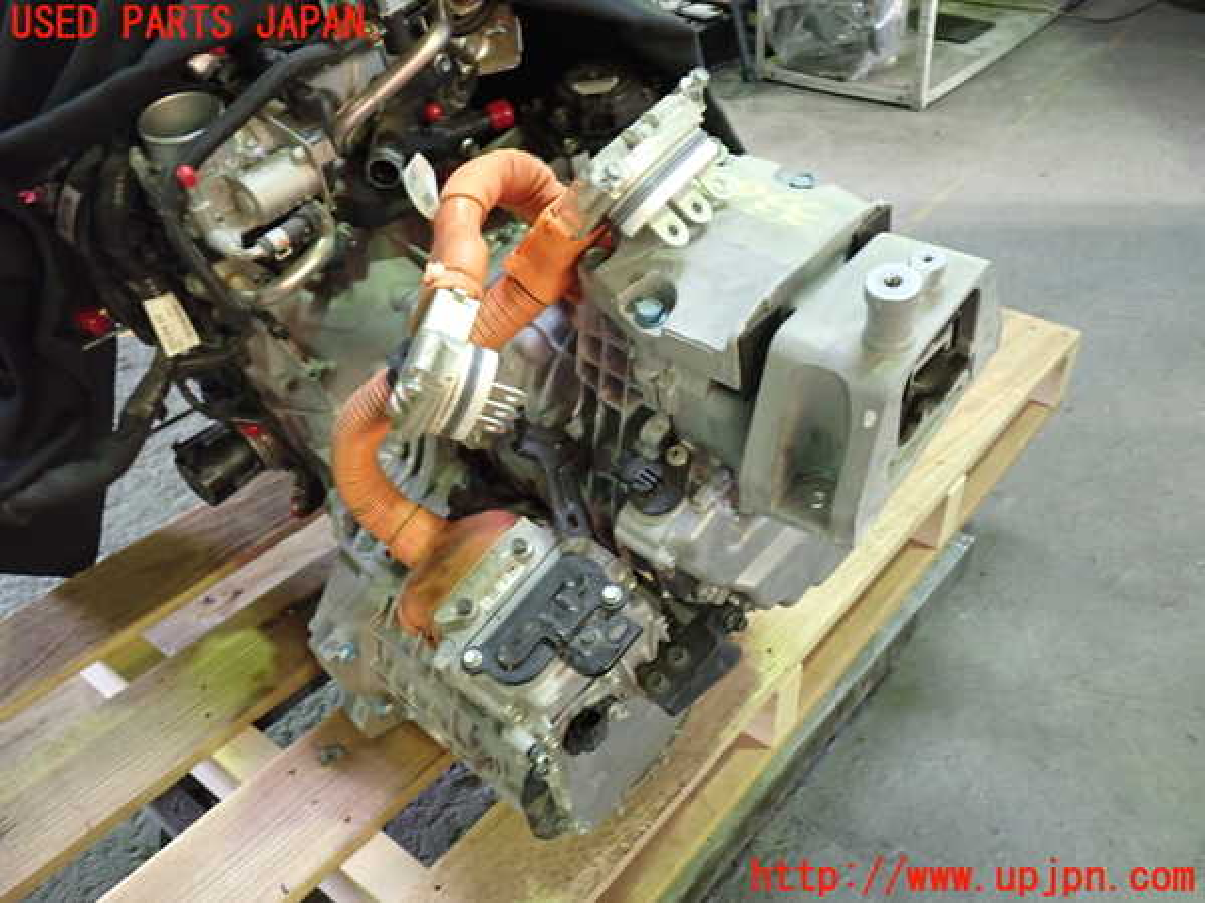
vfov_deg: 46.8
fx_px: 1044
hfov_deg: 60.0
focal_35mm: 30
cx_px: 602
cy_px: 452
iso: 500
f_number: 2.3
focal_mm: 5.4
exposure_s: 1/30
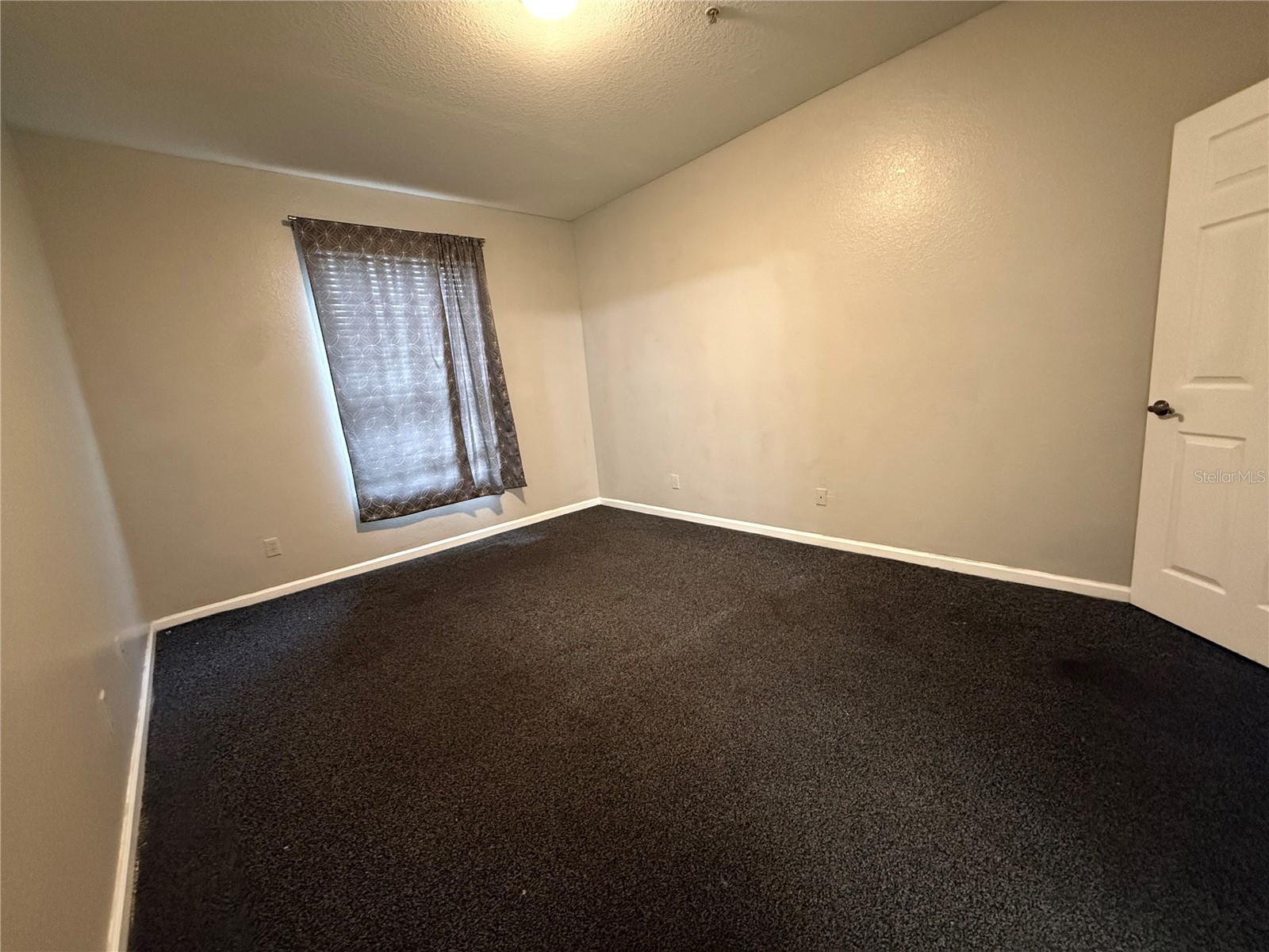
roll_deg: +5.3
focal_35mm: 14
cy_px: 476
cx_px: 634
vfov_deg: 85.7
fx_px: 513
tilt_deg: -10.3
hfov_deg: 102.1
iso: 800
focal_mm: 2.22
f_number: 2.2
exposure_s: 1/60
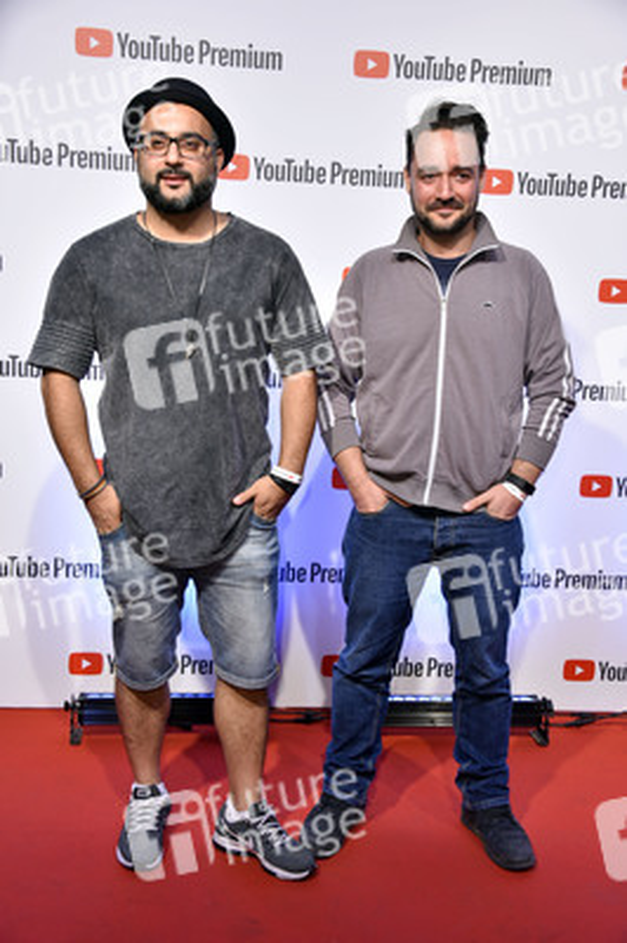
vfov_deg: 43.6
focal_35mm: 45
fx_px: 1178
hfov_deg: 29.8
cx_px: 314
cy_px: 472
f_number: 5.6
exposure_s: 1/160
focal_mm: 45
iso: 640
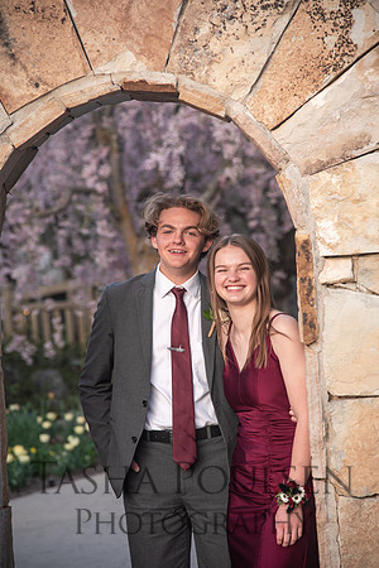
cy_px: 284
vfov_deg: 17.1
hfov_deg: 11.4
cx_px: 190
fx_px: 1895
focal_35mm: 120
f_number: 4.5
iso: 500
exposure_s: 1/125
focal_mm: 120
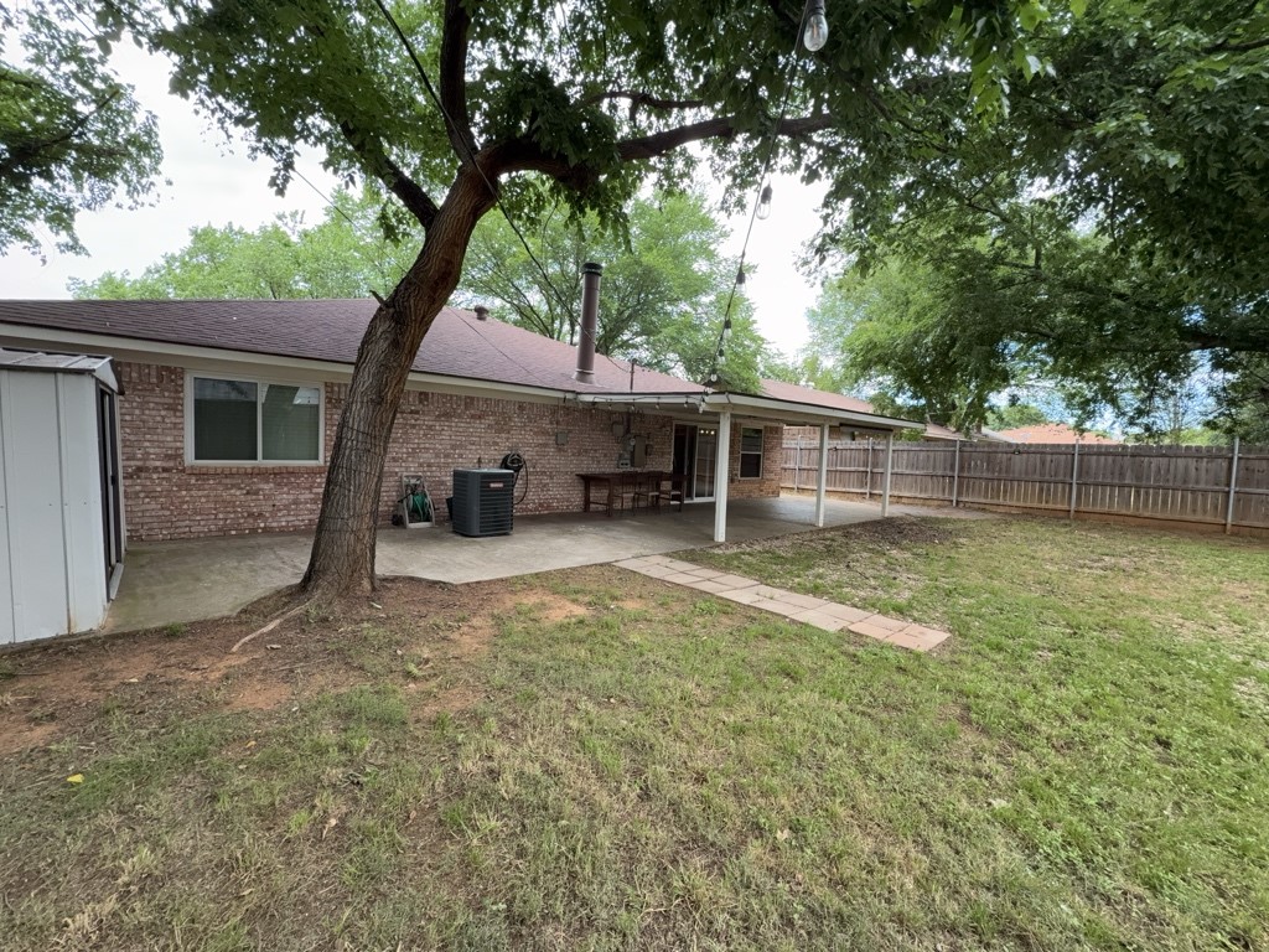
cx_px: 634
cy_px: 476
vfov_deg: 85.7
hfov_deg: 102.1
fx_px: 513
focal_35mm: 14
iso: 25
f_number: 2.2
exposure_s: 1/108
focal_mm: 2.22
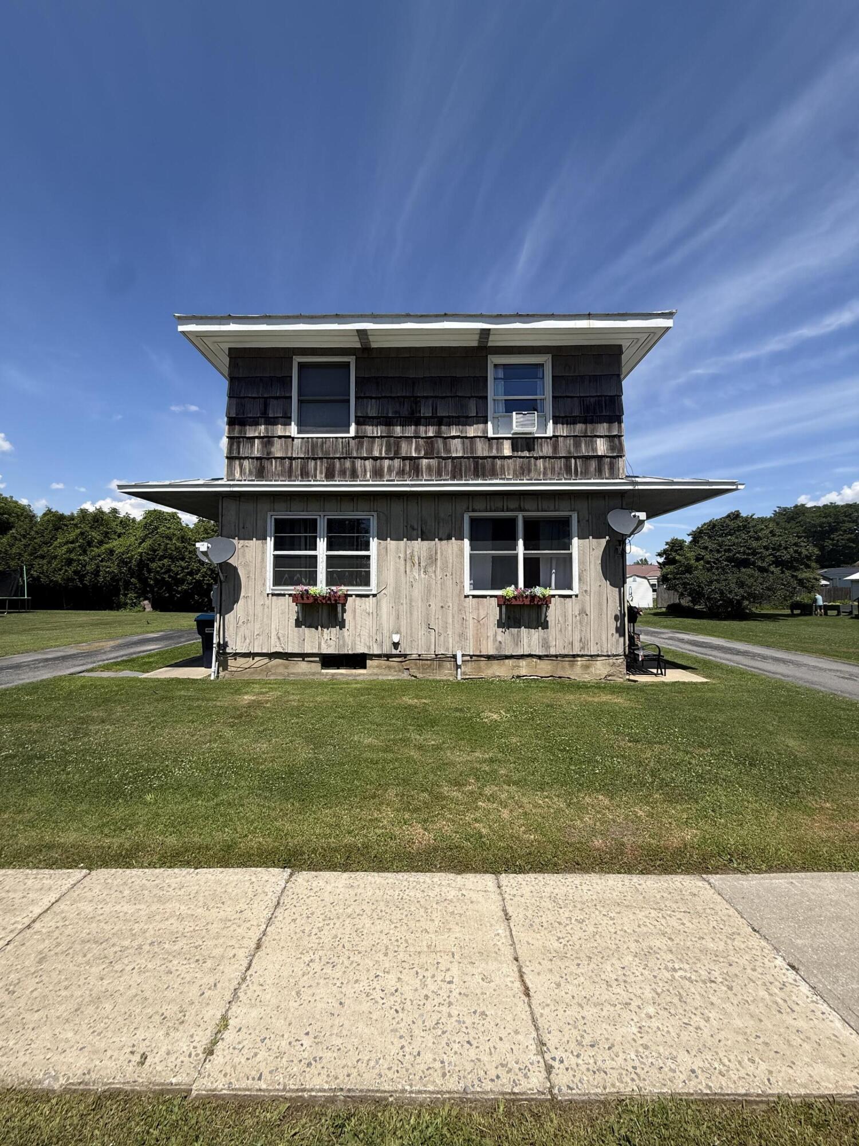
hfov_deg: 85.7
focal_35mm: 14
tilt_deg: +5.1
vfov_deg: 102.1
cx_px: 430
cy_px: 573
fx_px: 463
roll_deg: +0.8
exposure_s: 1/1961
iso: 50
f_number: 2.2
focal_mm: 2.22
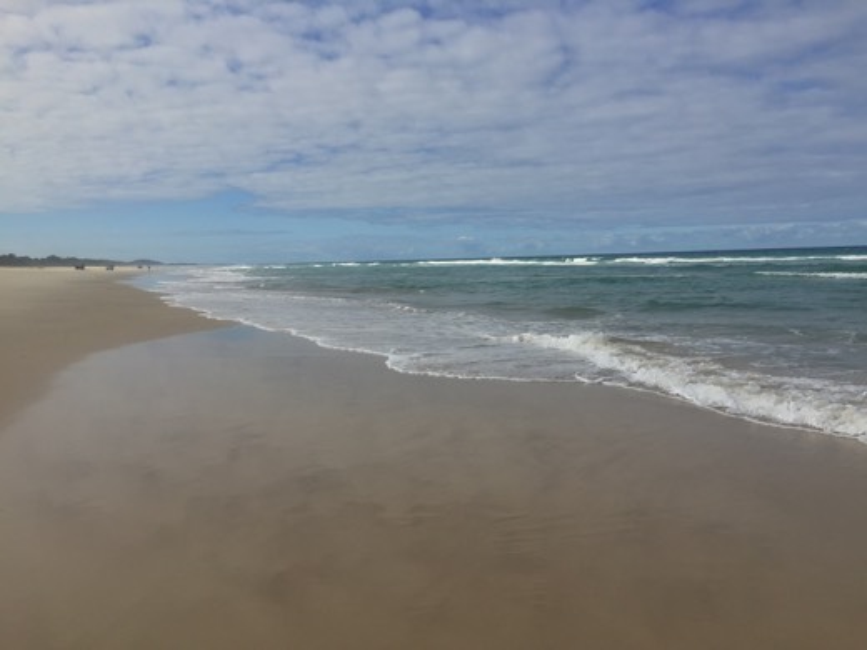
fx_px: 726
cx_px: 434
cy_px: 325
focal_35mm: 29
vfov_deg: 48.2
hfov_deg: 61.7
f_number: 2.2
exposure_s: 1/3300
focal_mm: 4.15
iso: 32
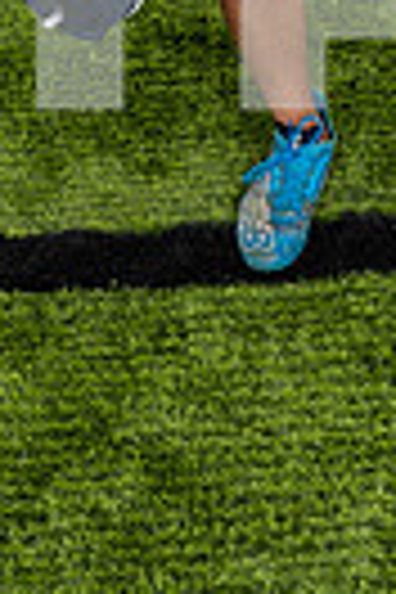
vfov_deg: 17.1
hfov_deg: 12.9
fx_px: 1749
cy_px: -342
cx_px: 198
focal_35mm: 106
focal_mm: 31
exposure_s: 1/250
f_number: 7.1
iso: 250
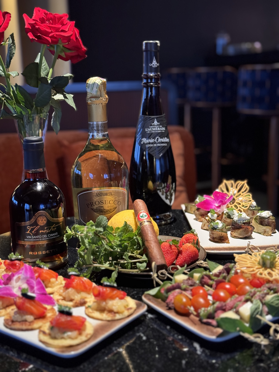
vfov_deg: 39.7
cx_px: 140
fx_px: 516
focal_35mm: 48
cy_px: 186
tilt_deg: -12.4
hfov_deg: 30.3
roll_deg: +1.6
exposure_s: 1/33
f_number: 1.78
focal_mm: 6.76
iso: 500
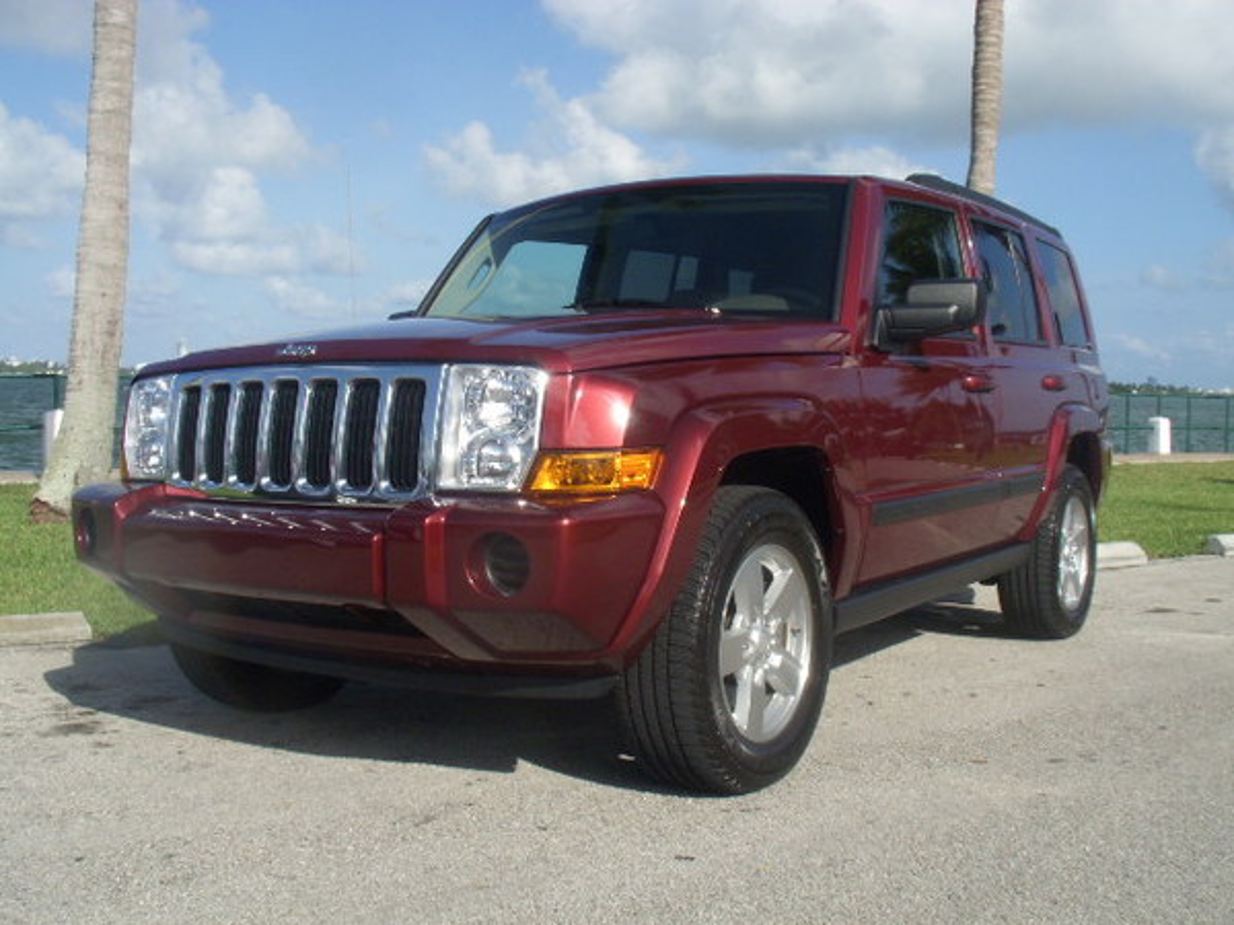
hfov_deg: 49.0
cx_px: 617
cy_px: 462
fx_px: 1355
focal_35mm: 38
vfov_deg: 37.7
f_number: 6.6
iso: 100
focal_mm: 6.3
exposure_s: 1/320
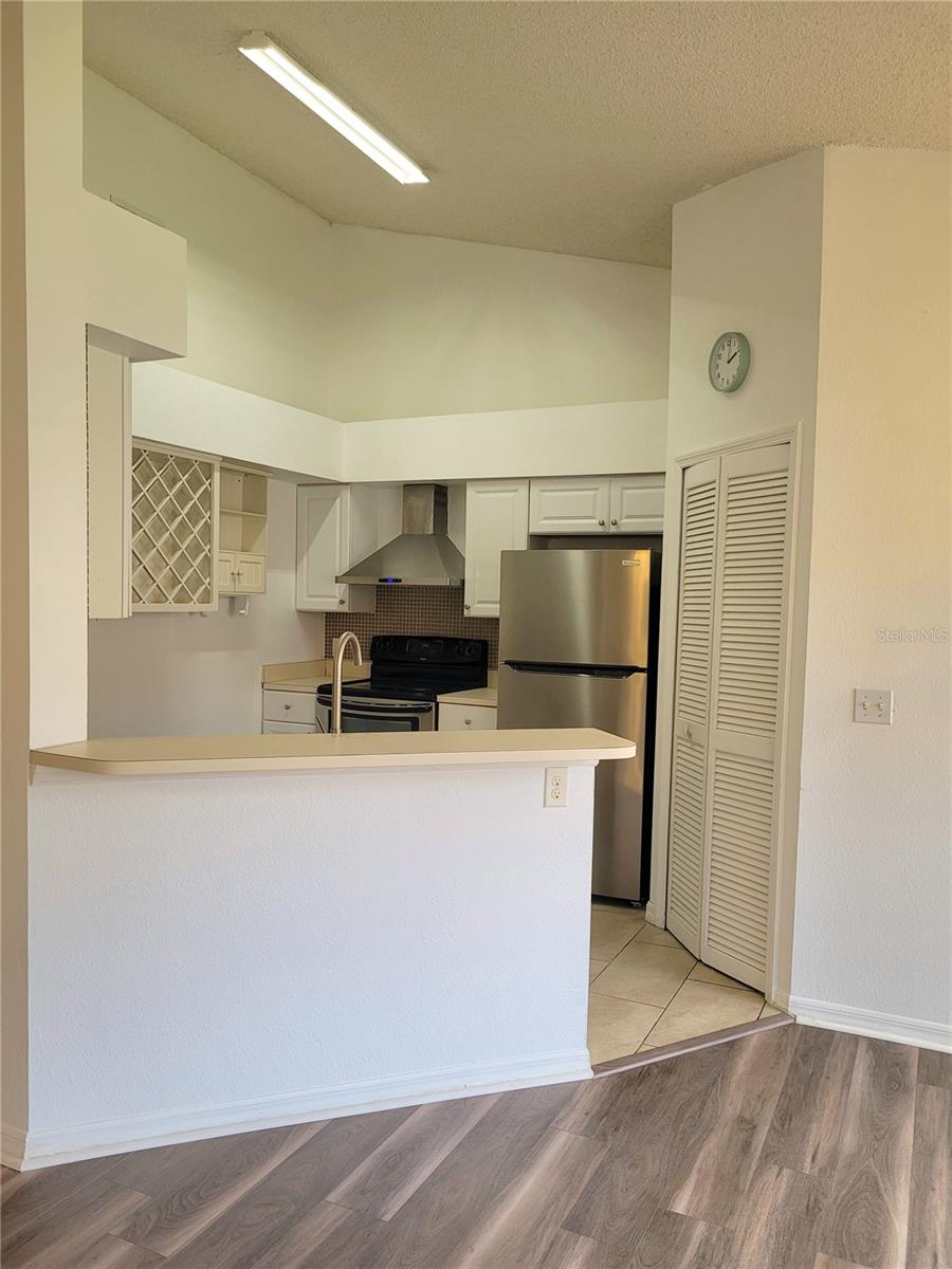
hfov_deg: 53.1
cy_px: 634
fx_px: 953
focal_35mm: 26
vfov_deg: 67.3
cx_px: 476
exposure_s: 1/120
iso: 125
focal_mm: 5.4
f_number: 1.8
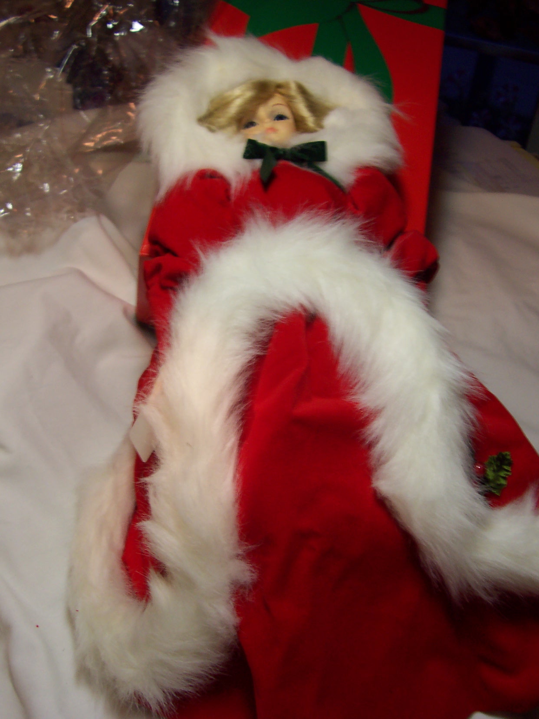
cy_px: 360
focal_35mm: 37
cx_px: 270
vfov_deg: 50.1
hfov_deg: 38.7
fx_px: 768
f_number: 2.8
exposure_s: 1/30
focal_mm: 5.6
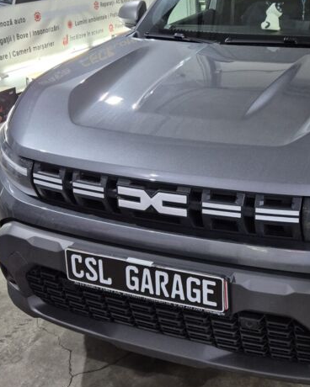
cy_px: 150
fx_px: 573
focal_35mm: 50
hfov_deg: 29.7
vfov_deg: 37.2
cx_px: 237
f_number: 1.8
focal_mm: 5.4
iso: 200
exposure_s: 1/100
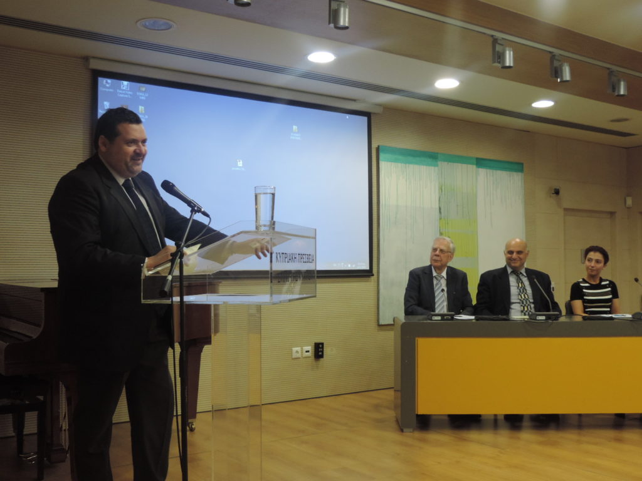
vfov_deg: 36.0
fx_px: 742
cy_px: 240
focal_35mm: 40
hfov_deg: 46.8
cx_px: 321
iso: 400
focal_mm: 7.1
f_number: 3.3
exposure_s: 1/40
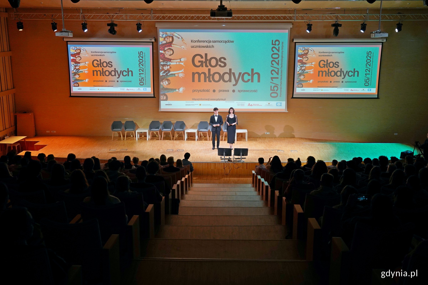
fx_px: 452
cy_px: 142
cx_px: 214
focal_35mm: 38
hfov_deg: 50.7
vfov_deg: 35.1
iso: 1600
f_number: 4
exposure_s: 1/160
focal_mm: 38
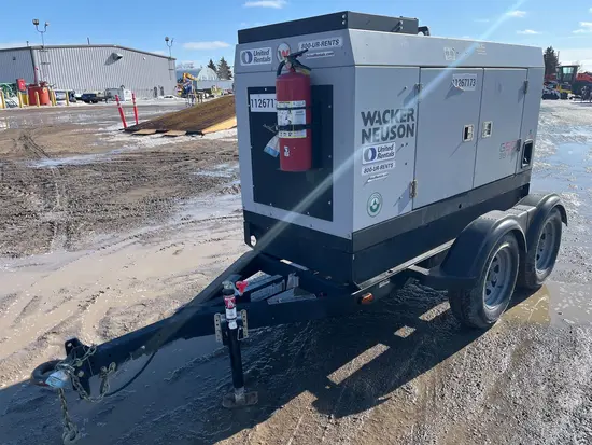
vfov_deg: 53.1
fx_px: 445
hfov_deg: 67.3
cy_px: 222
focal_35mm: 26
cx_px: 296
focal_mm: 5.1
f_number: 1.6
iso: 50
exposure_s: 1/2358
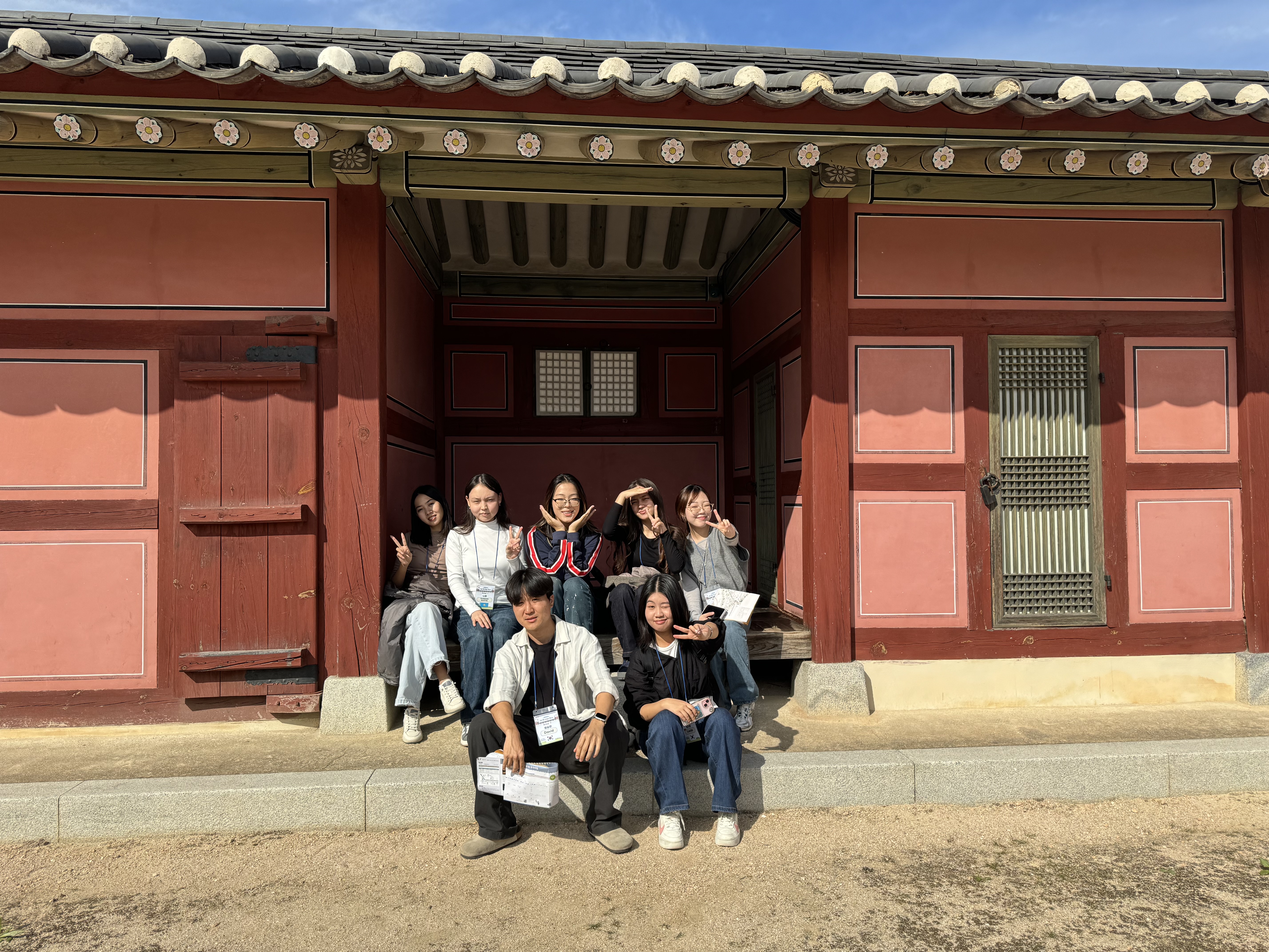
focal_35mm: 24
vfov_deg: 56.8
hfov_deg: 71.6
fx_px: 880
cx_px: 634
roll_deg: +2.0
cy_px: 476
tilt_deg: +3.0
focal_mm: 6.76
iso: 80
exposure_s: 1/3802
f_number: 1.78
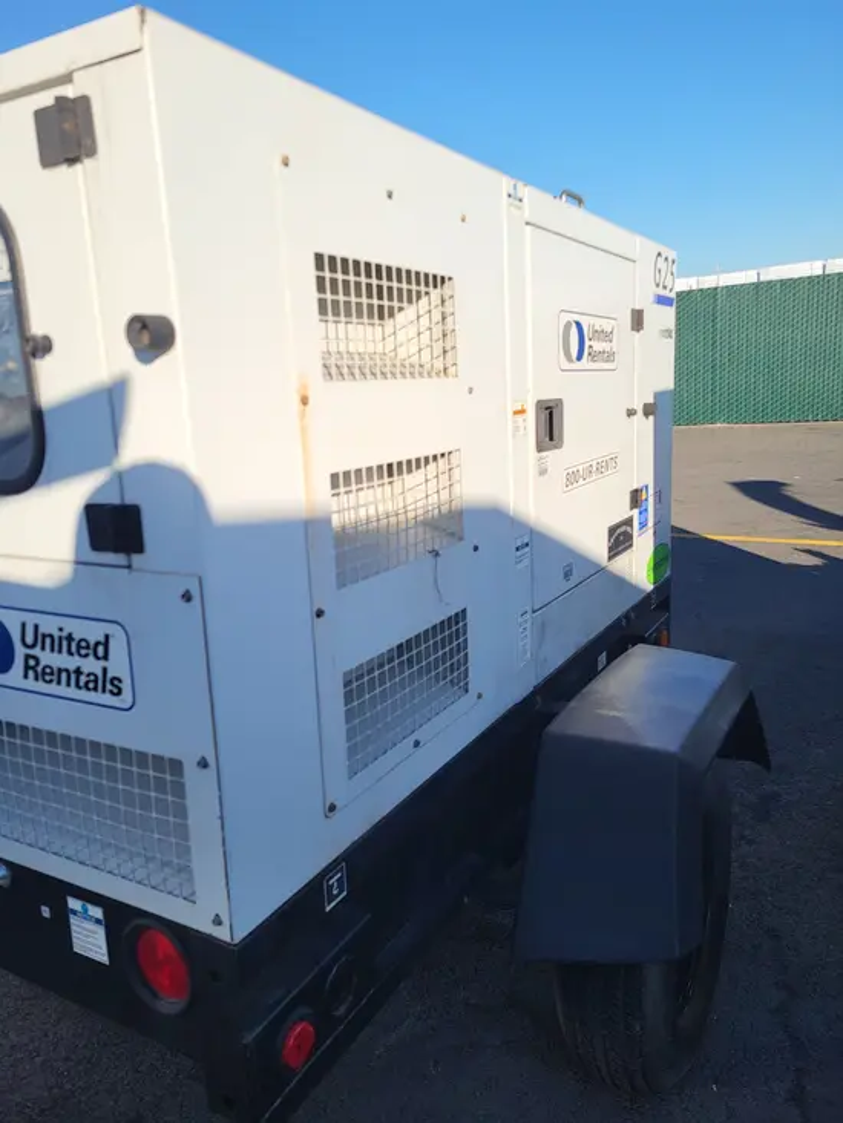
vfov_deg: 67.3
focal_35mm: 26
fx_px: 844
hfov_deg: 53.1
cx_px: 422
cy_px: 562
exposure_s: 1/2228
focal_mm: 5.4
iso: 40
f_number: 1.8
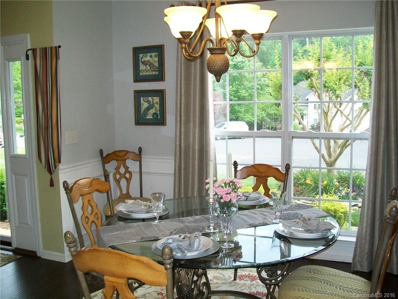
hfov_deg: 51.4
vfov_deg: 39.7
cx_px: 199
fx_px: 414
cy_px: 150
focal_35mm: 36
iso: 160
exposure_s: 1/80
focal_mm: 6
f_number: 2.7
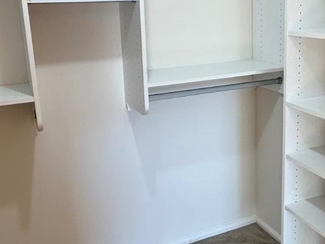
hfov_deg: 43.3
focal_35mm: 43
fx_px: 404
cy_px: 86
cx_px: 214
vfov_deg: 33.4
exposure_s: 1/120
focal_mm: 2.22
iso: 160
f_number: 2.2
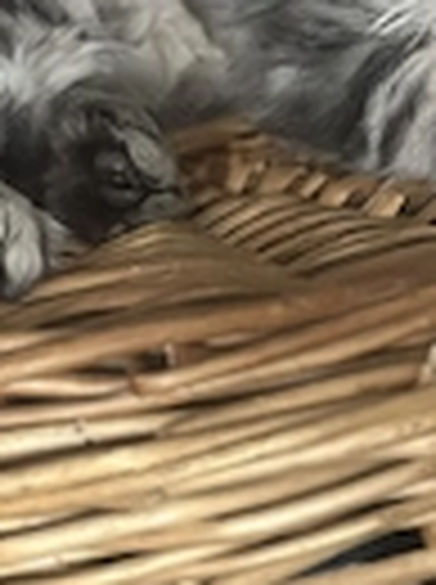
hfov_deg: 10.0
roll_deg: +8.4
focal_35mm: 148
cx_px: 346
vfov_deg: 13.0
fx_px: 2494
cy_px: -144
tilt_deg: -13.2
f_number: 1.78
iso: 800
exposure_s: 1/37
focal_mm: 6.86
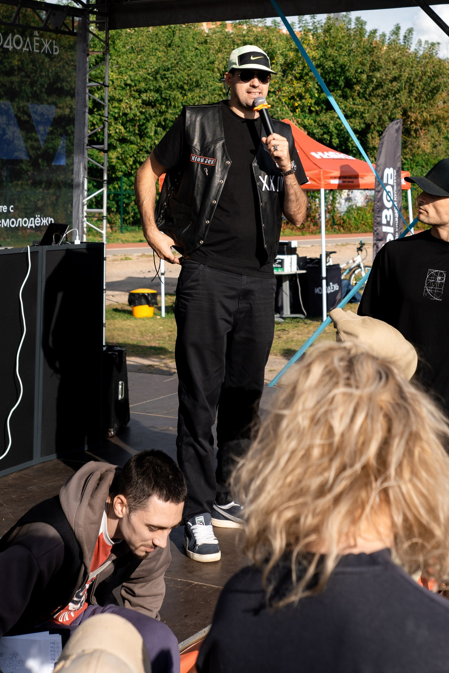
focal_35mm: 62
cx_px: 222
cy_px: 94
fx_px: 1160
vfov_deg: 31.2
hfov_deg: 21.9
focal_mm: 35
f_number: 4
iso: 100
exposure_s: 1/800
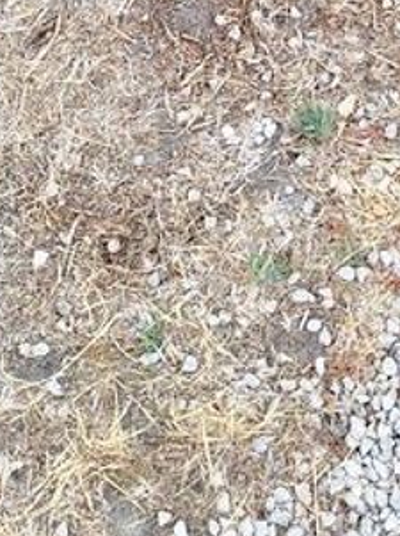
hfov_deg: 14.4
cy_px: -528
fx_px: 1575
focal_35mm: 102
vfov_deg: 15.5
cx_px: 295
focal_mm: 5.54
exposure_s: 1/314
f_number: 1.8
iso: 40
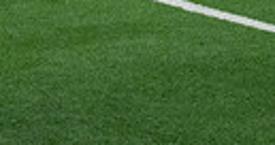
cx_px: 524
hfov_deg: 6.0
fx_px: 2565
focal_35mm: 357
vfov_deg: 3.2
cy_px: -54
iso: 4000
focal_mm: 70
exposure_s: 1/1250
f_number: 2.8
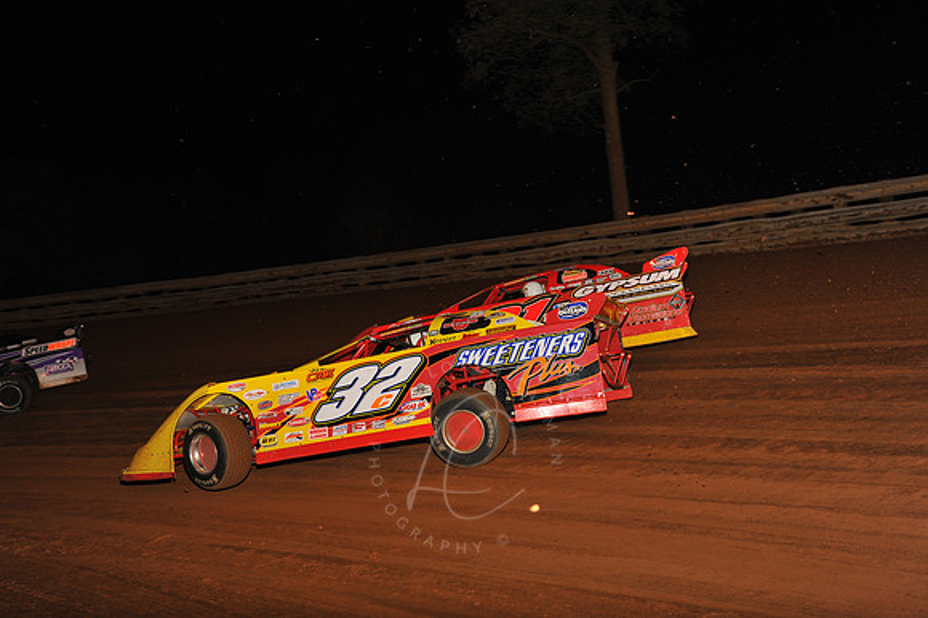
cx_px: 464
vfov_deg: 26.0
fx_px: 1340
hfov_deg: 38.2
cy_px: 309
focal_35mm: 52
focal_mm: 52
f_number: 7.1
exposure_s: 1/320
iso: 640
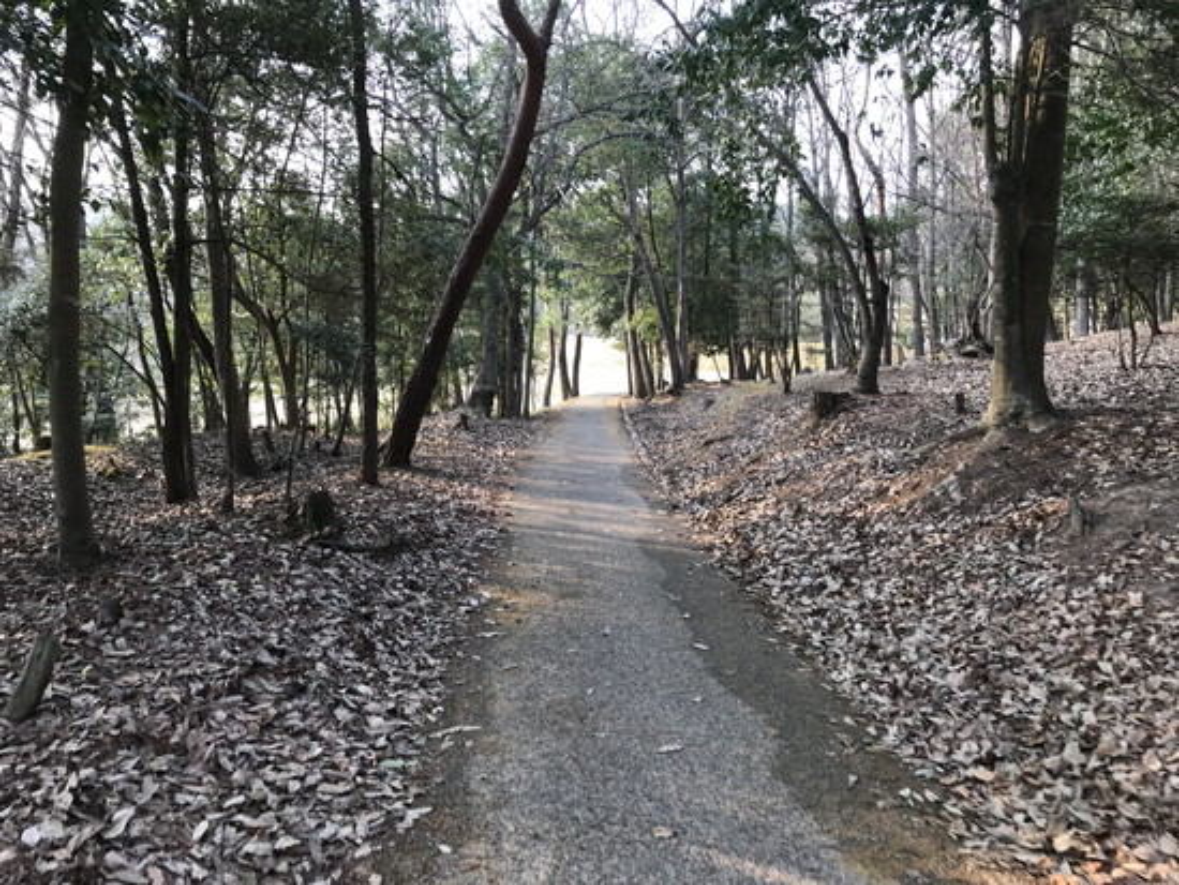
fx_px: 954
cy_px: 442
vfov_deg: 49.8
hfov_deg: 63.4
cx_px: 590
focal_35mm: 28
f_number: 1.8
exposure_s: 1/128
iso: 20
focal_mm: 3.99
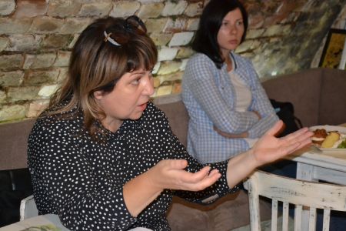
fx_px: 750
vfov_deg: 17.5
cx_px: 173
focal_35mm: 78
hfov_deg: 26.0
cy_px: 116
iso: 3200
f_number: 5
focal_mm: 52
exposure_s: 1/60
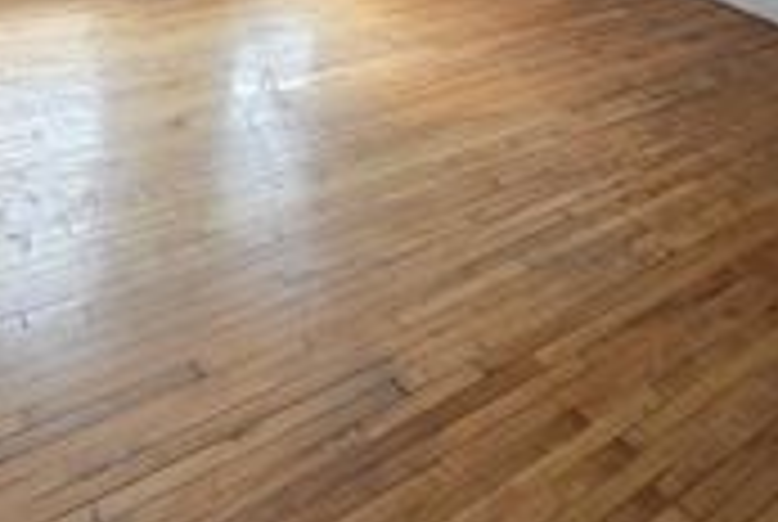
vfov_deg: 27.6
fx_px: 844
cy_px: -182
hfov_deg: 49.5
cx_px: 400
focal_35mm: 39
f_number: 2.2
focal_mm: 1.7
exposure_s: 1/60
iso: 40
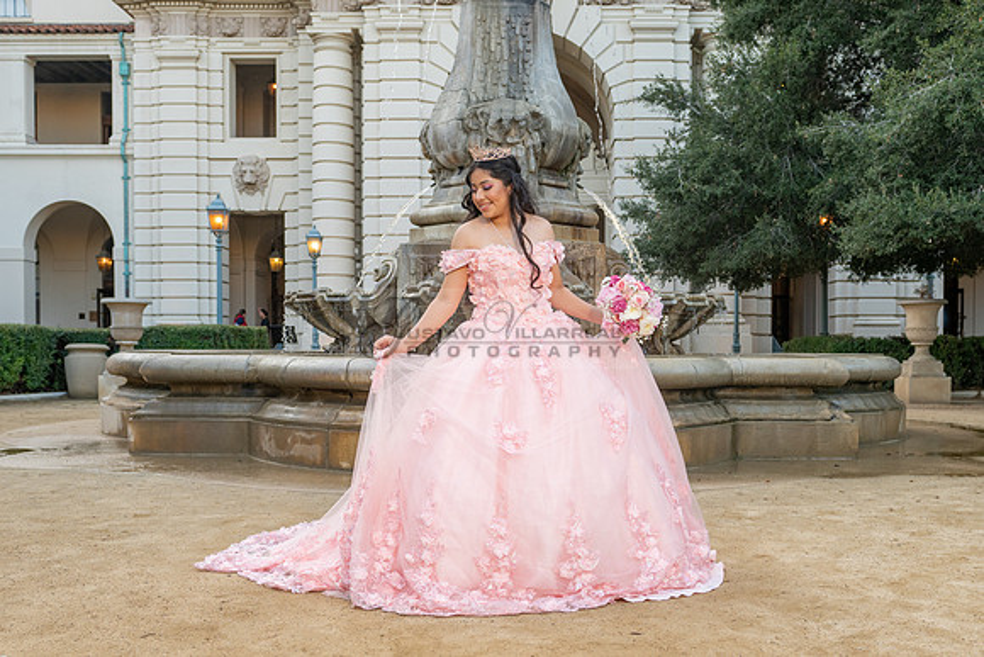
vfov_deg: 33.8
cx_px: 537
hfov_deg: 49.0
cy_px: 382
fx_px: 1078
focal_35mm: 39
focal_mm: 32
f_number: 4.5
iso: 320
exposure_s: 1/200
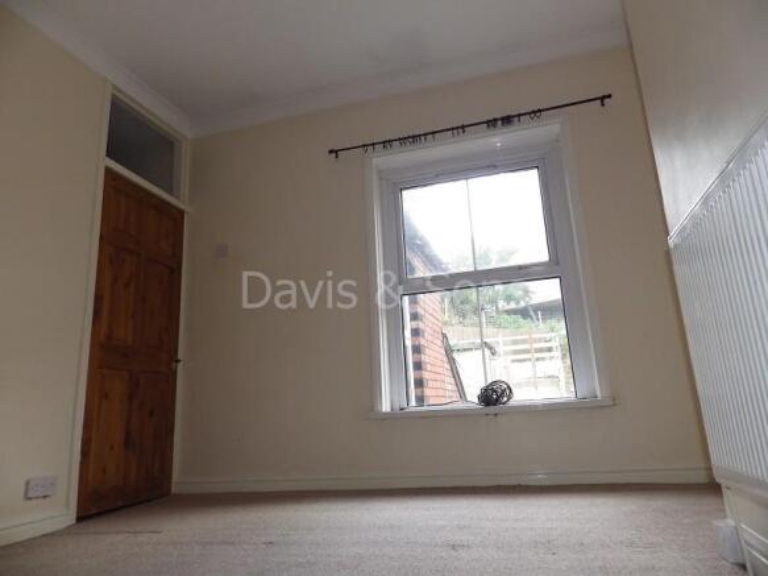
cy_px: 288
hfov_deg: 76.4
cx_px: 384
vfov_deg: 61.1
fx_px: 488
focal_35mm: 22
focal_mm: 4
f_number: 3.1
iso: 160
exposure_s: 1/45
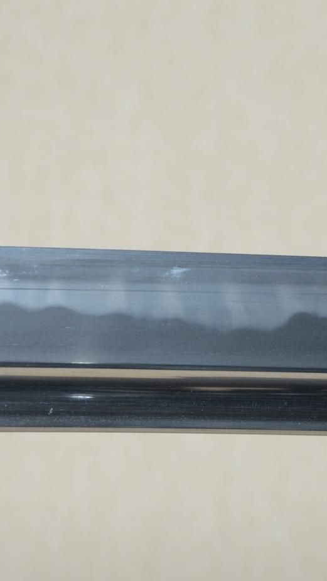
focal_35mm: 190
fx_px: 2928
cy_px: 291
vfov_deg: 11.3
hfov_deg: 6.4
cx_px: 369
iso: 400
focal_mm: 80
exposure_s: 1/2
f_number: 11
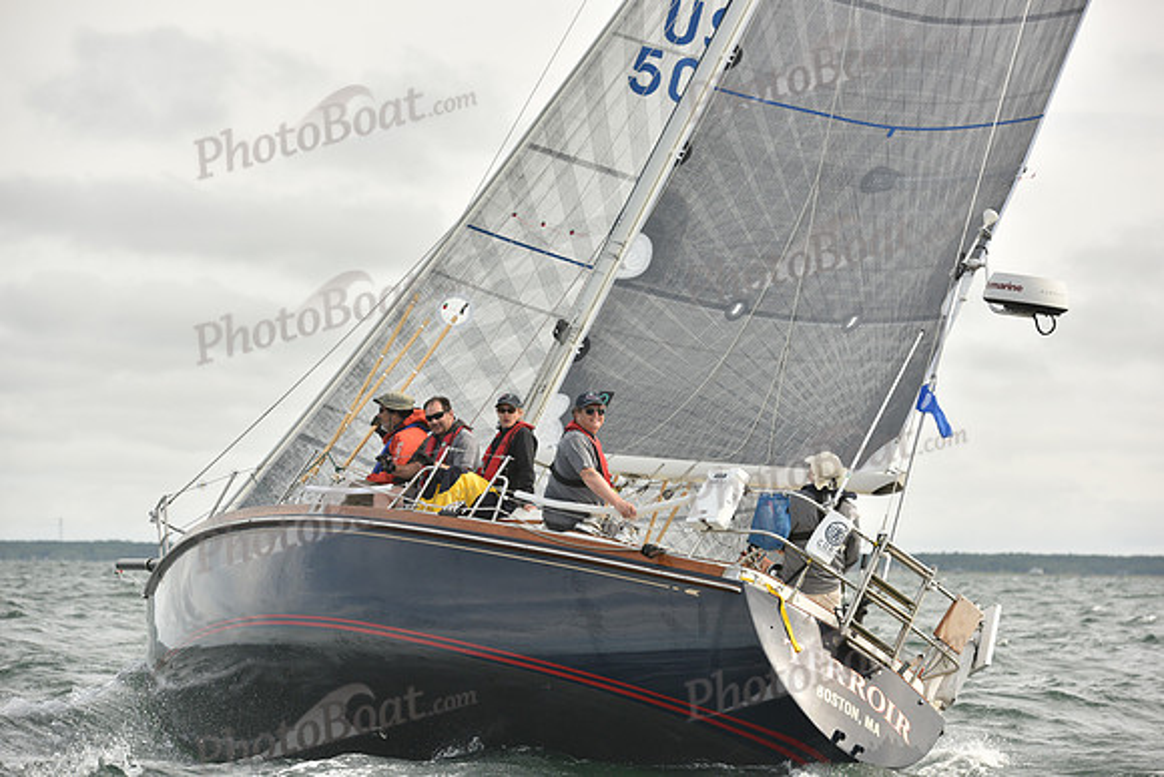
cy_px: 388
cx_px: 582
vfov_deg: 10.2
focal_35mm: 135
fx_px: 4366
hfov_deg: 15.2
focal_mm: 135
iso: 320
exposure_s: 1/1250
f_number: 6.3
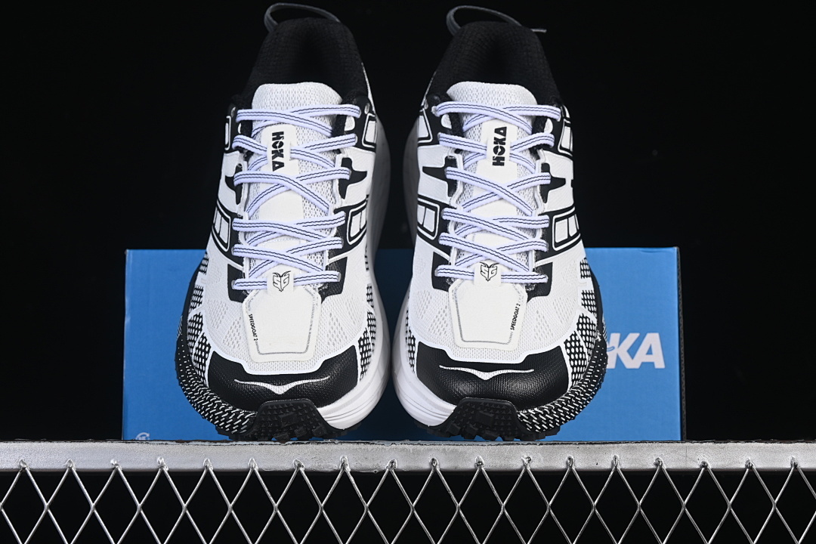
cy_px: 272
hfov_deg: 27.0
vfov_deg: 18.2
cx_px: 408
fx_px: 1700
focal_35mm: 75
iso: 160
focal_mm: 50
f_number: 8
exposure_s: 1/80
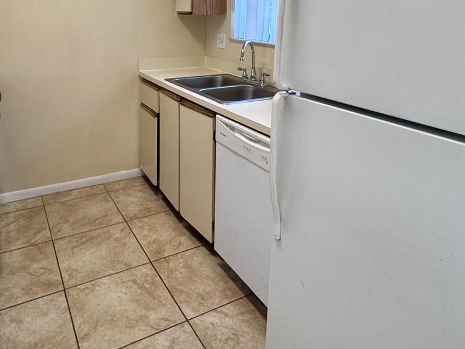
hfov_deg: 63.2
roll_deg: -1.0
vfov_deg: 46.5
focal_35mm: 28
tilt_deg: -7.0
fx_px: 376
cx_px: 204
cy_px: 58
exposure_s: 1/120
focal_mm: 2.22
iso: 125
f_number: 2.2
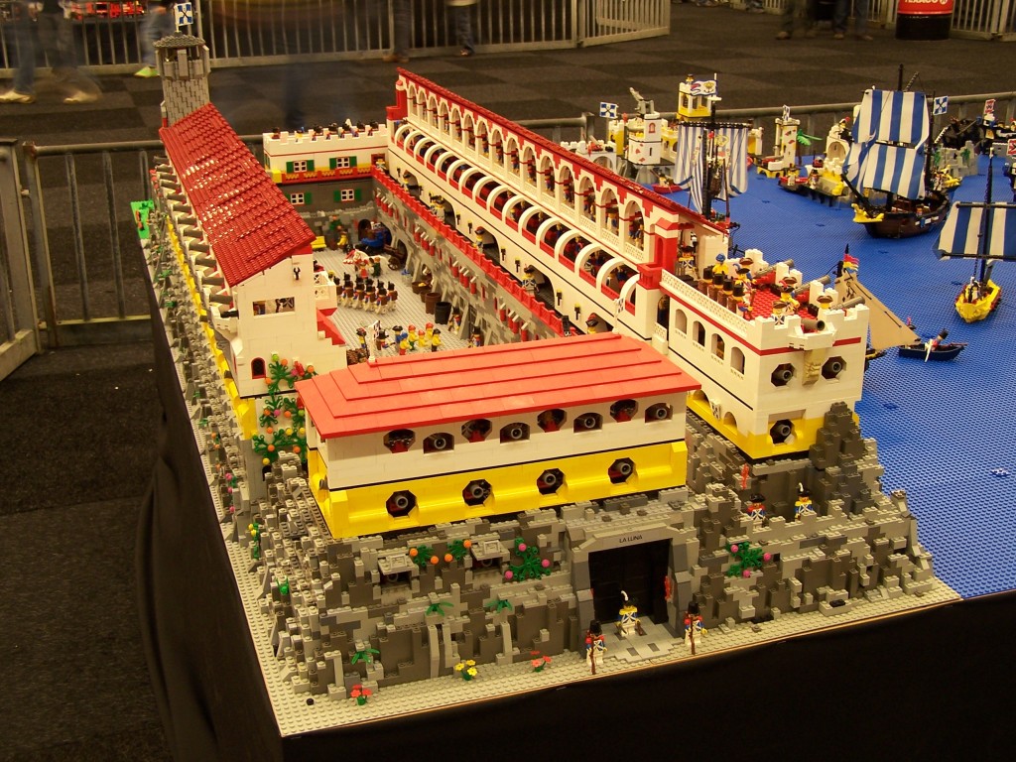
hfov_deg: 43.9
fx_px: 1262
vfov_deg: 33.6
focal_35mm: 43
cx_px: 508
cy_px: 381
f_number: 2.9
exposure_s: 1/2
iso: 80
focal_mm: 7.1
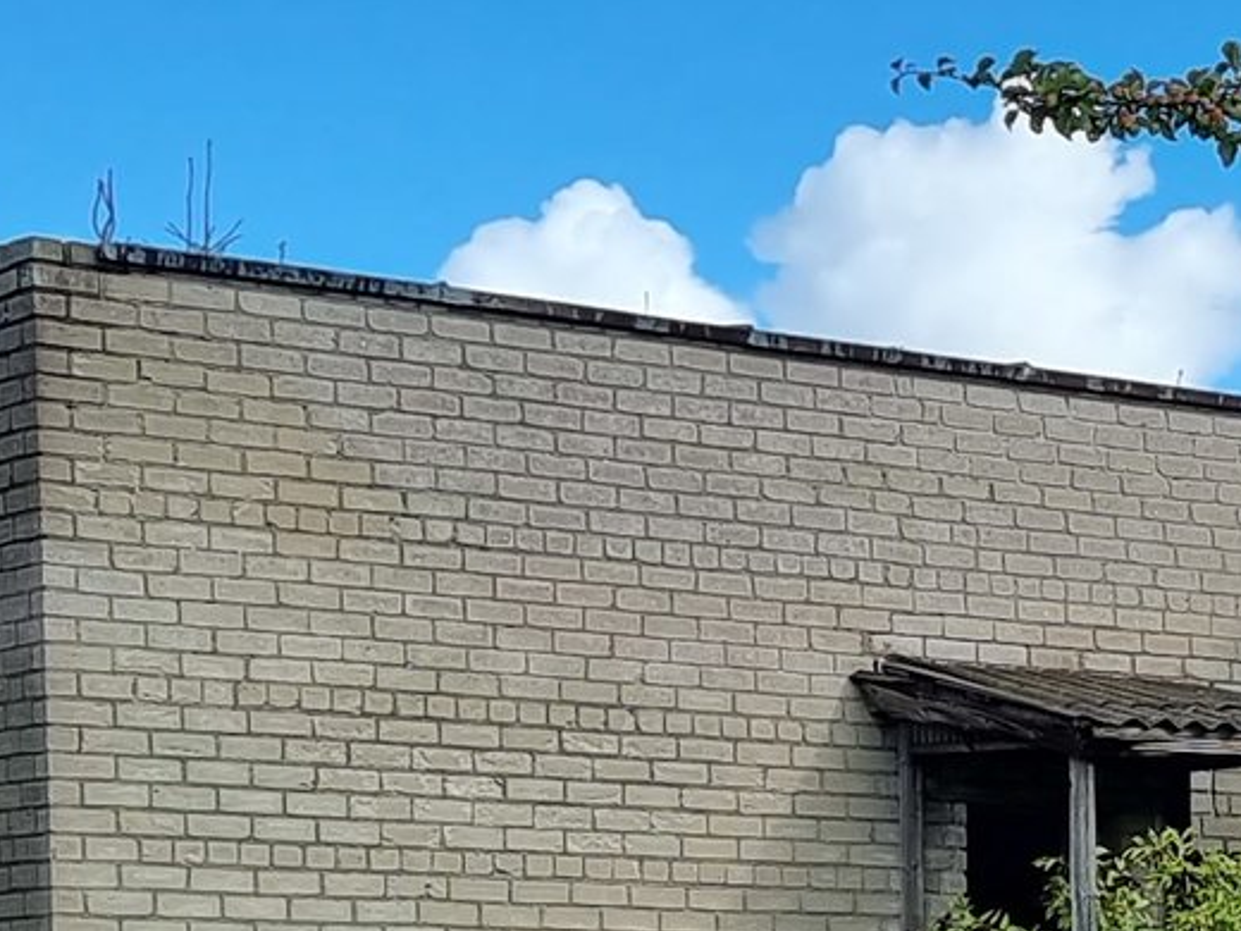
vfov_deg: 10.8
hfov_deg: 13.7
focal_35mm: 133
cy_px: 1303
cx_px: 2036
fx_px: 4768
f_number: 1.8
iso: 50
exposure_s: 1/622
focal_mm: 6.7
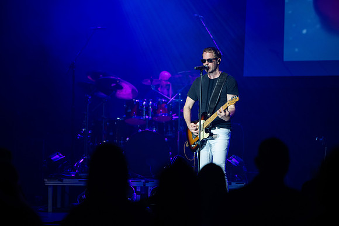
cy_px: 113
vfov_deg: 7.6
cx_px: 170
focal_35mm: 180
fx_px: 1695
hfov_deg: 11.4
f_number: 2.8
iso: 800
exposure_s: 1/200
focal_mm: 180
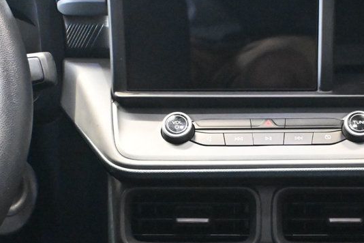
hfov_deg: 21.6
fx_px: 945
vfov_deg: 14.6
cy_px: 175
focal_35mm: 93
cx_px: 272
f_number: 5
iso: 12800
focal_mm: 32.5
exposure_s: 1/25
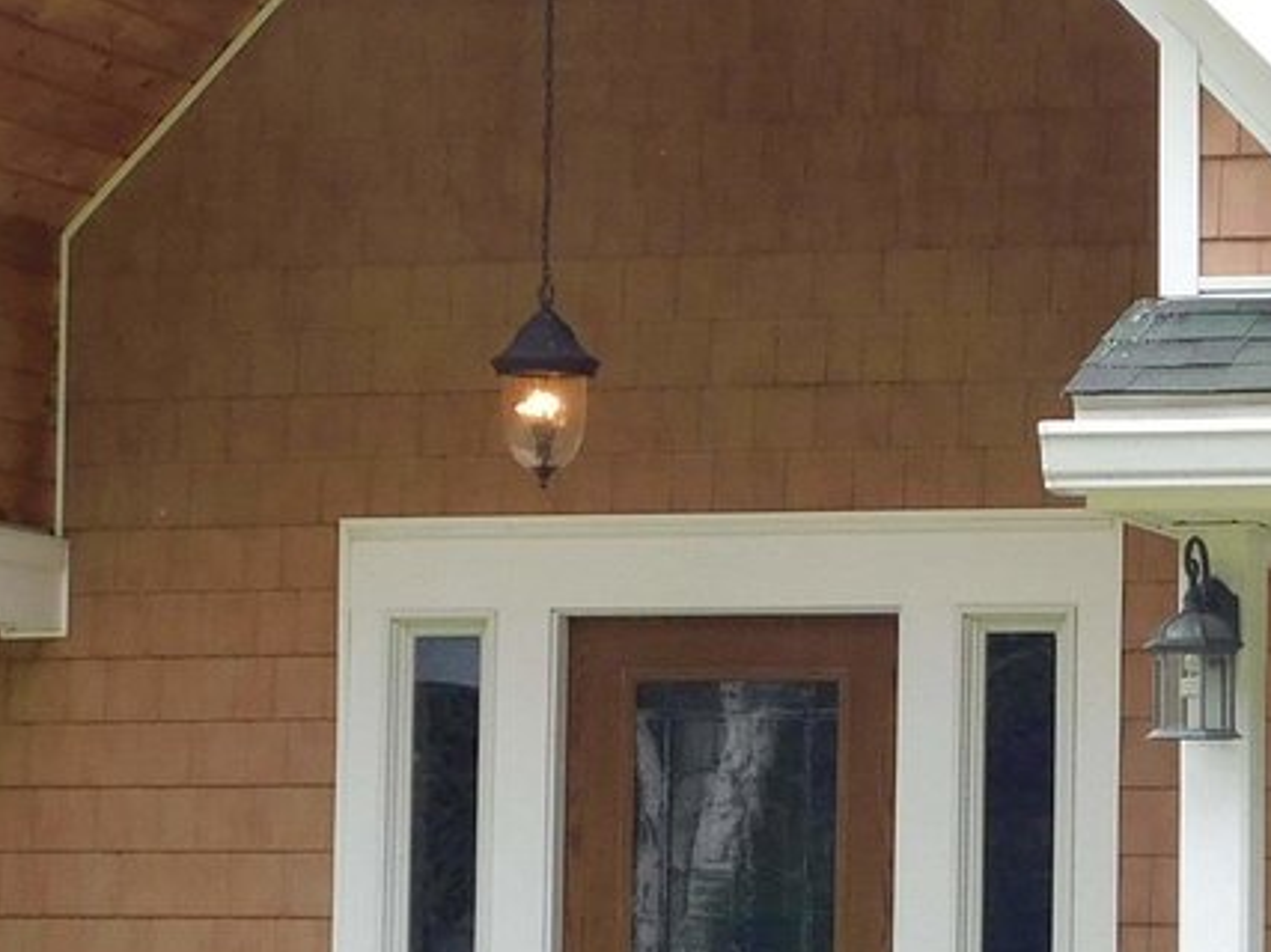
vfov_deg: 9.9
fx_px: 5506
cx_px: 970
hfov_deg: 13.1
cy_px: 631
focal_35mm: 150
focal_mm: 7.1
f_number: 3.6
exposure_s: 1/200
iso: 125
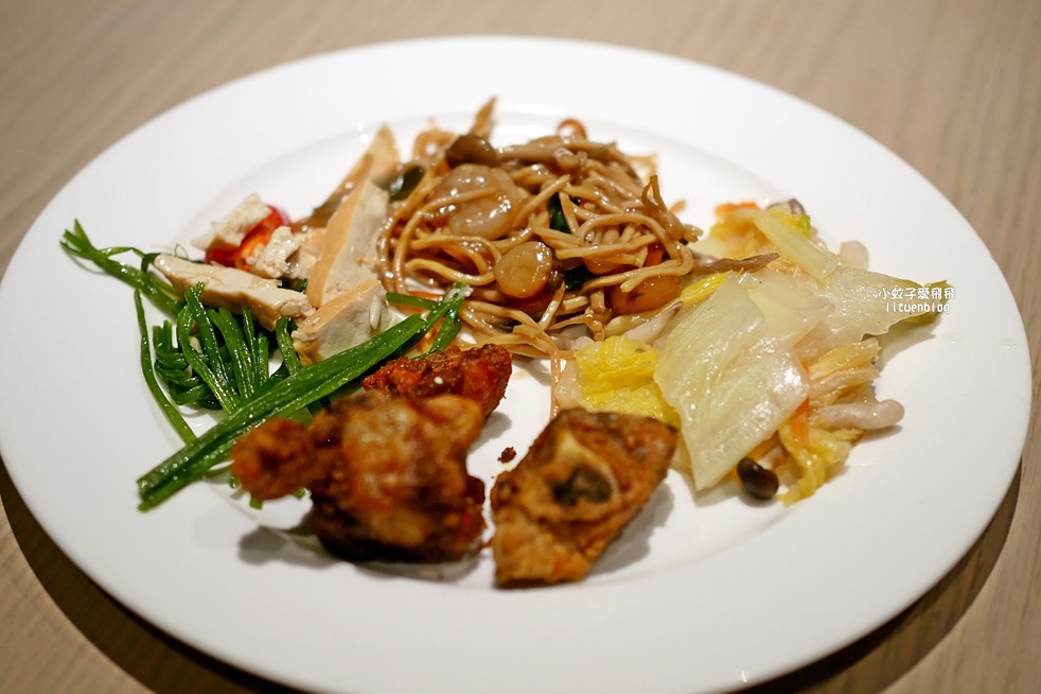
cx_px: 520
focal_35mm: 53
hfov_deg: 37.5
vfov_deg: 25.5
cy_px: 327
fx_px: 1532
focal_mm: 25
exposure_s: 1/125
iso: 250
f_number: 1.8
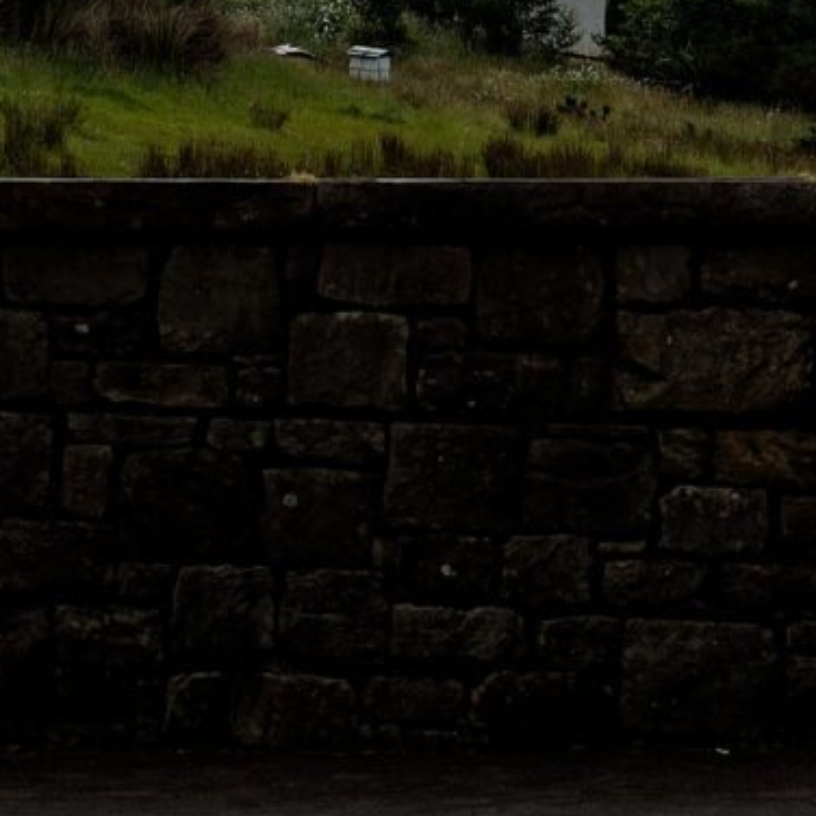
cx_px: 888
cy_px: -1028
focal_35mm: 304
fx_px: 8105
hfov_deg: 5.7
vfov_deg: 5.6
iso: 160
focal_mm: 35
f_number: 8
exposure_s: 1/500
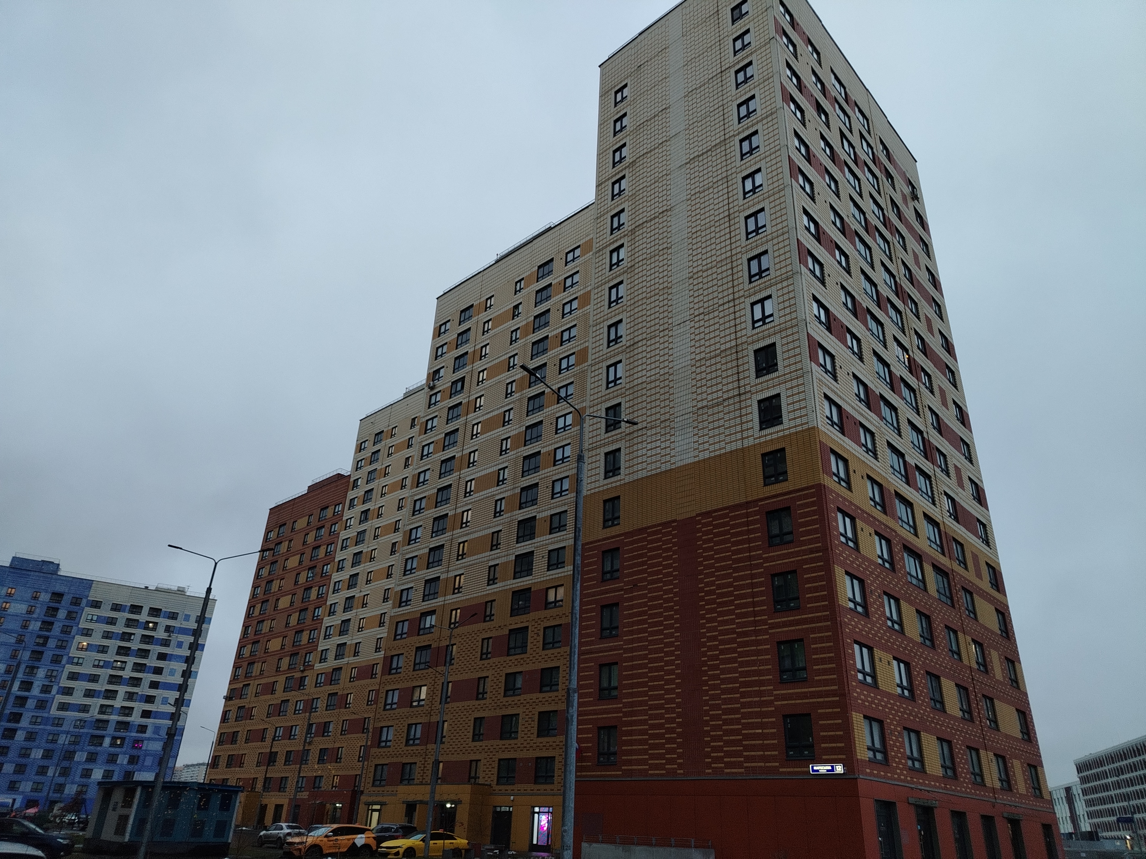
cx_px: 573
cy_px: 430
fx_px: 795
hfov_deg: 71.6
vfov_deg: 56.8
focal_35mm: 24
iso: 481
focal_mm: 5.25
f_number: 1.75
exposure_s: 1/50
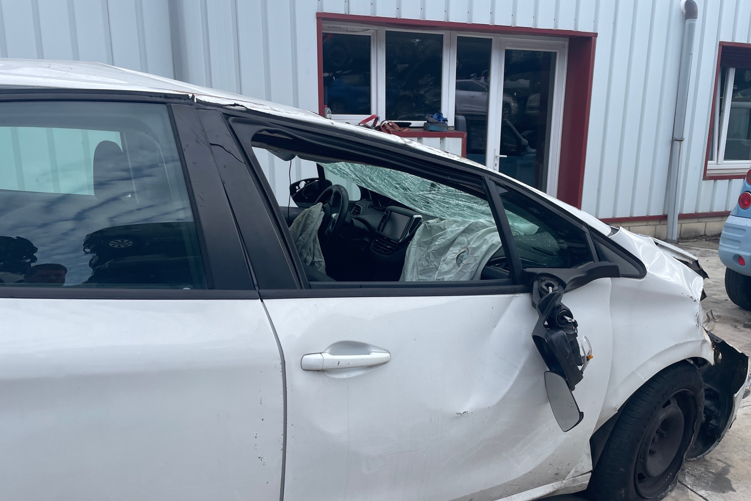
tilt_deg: -5.0
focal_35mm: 28
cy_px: 291
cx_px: 384
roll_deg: -0.1
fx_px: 584
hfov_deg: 65.5
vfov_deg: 46.2
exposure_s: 1/1159
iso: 32
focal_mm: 4.2
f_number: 1.6
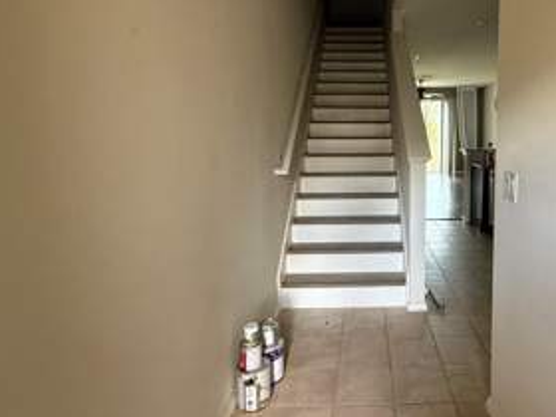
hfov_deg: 69.4
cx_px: 373
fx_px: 385
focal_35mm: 24
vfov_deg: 56.3
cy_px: 163
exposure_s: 1/60
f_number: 2.2
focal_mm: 2.22
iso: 400
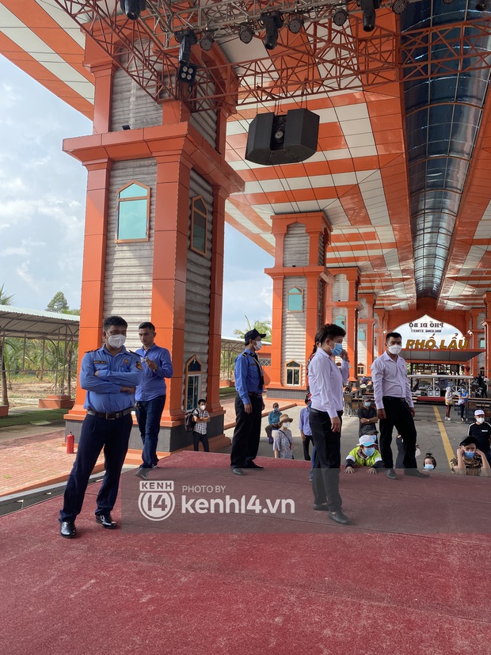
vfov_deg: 67.3
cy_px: 328
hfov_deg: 53.1
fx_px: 492
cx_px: 246
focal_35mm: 26
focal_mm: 4.25
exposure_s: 1/799
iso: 32
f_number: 1.8
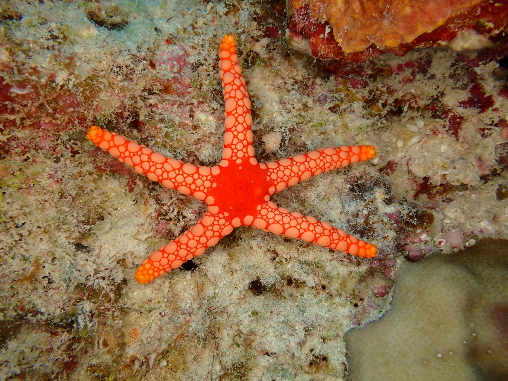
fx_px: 440
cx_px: 254
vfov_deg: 46.8
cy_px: 190
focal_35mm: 30
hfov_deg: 60.0
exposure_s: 1/500
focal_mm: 5.4
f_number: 3.2
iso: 100
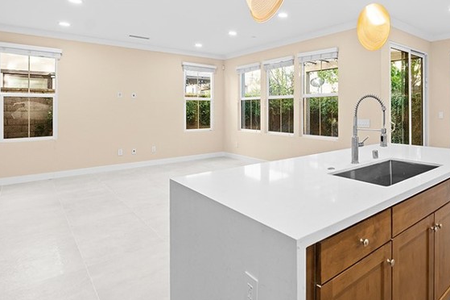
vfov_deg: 56.3
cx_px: 331
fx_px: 275
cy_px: 107
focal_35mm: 22
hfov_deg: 73.7
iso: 1000
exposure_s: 1/15
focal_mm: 12
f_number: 5.6
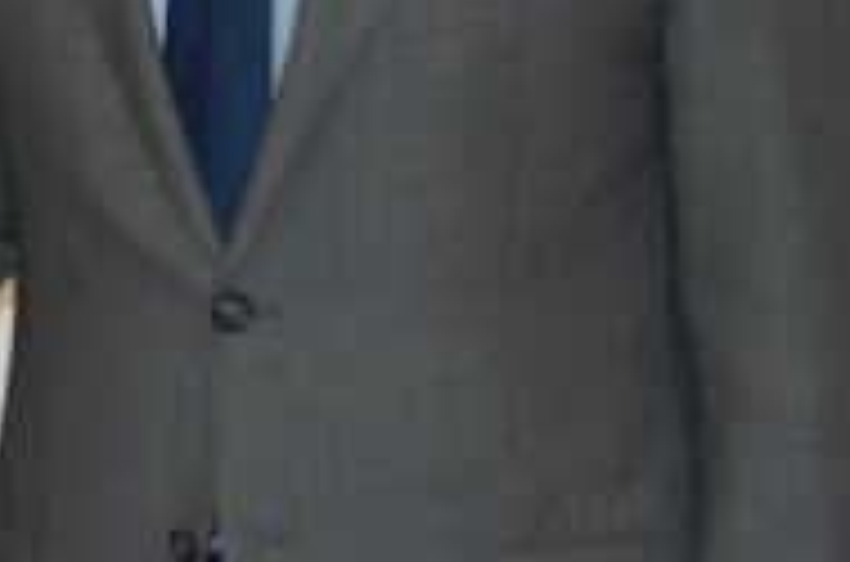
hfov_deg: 8.8
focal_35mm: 232
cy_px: -16
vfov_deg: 5.9
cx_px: -220
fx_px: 5464
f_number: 4.8
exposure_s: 1/60
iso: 400
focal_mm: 38
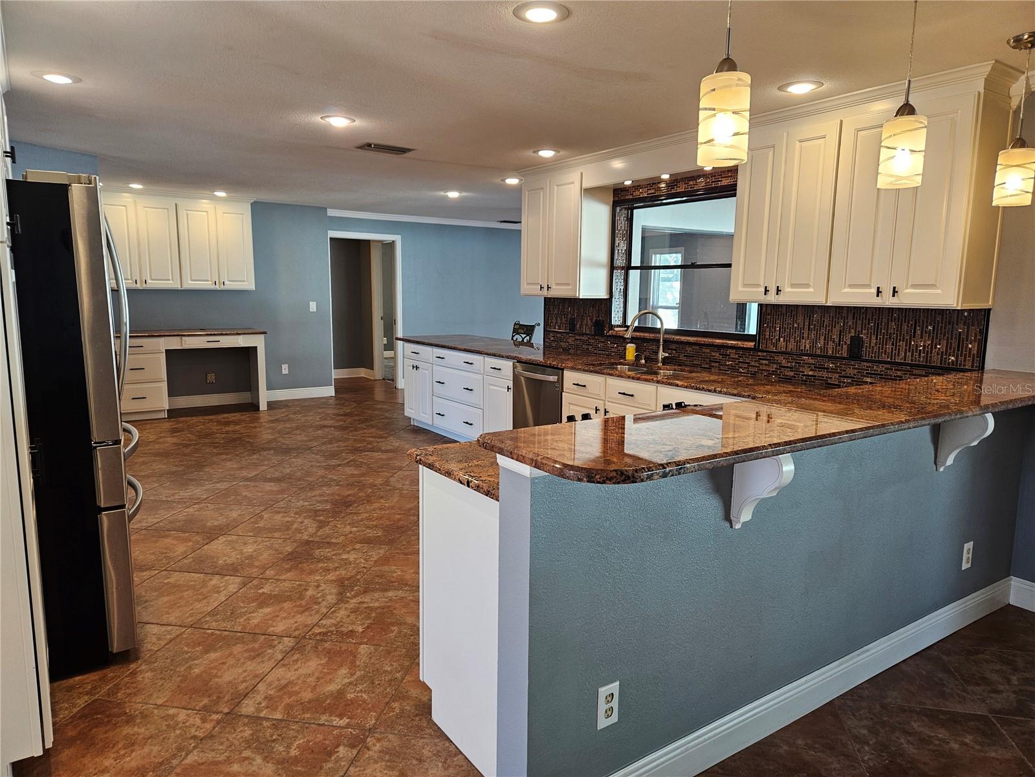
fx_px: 688
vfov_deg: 58.9
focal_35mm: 23
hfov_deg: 73.9
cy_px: 388
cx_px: 518
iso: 100
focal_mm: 5.4
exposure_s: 1/120
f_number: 1.8
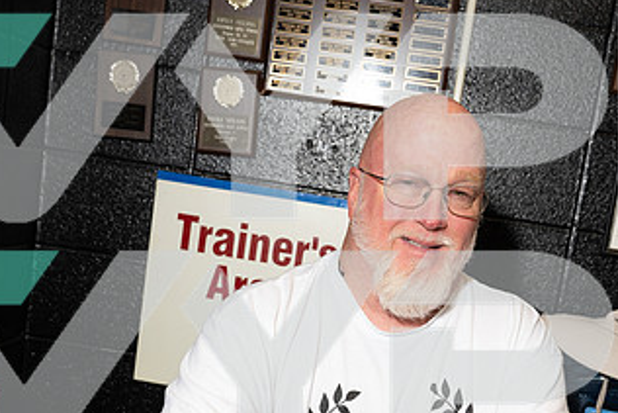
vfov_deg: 24.1
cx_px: 352
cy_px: 355
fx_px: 945
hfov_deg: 36.2
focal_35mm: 55
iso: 1000
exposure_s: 1/250
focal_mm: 30
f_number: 5.6
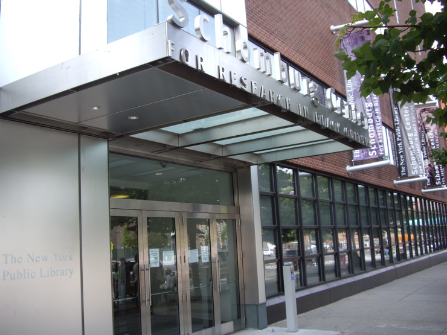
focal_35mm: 38
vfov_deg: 37.7
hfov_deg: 49.0
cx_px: 224
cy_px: 168
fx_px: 491
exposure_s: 1/160
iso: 64
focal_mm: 7.9
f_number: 2.8
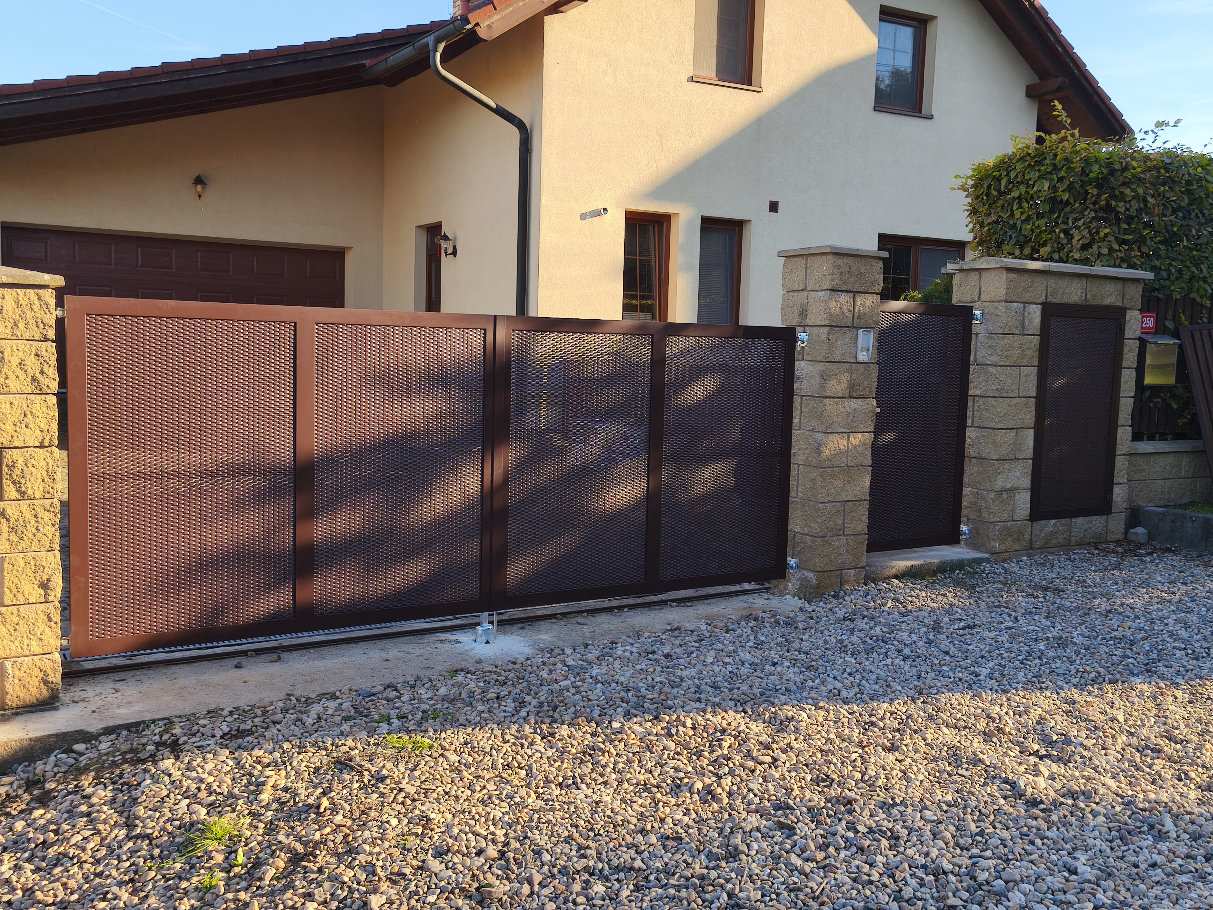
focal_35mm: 34
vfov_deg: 41.8
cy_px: 455
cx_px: 606
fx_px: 1191
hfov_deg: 54.0
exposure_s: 1/928
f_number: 1.7
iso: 80
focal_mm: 5.35
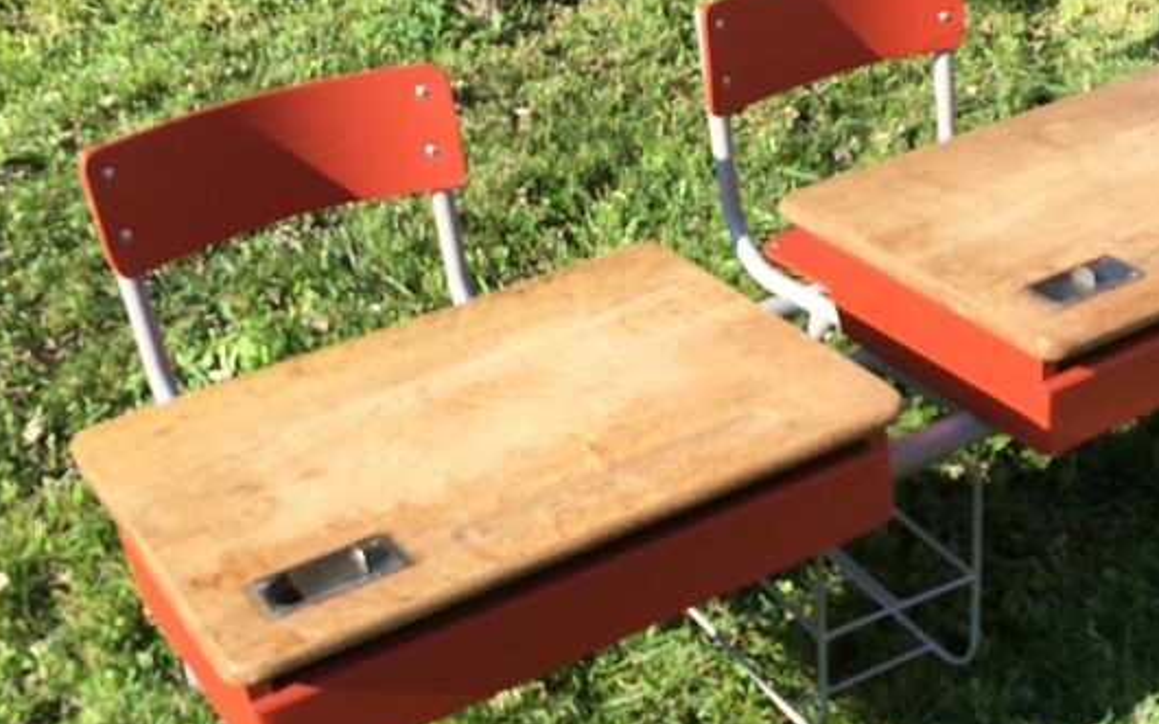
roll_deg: +1.4
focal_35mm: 58
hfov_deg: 34.8
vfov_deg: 22.3
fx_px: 1832
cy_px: 483
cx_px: 757
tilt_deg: -33.5
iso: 25
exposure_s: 1/663
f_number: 2.2
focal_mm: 4.15
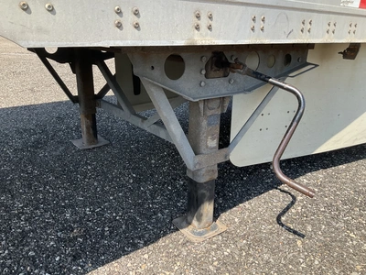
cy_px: 138
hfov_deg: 61.7
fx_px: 307
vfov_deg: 48.2
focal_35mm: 29
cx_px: 183
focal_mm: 3
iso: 25
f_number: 1.8
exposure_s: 1/792
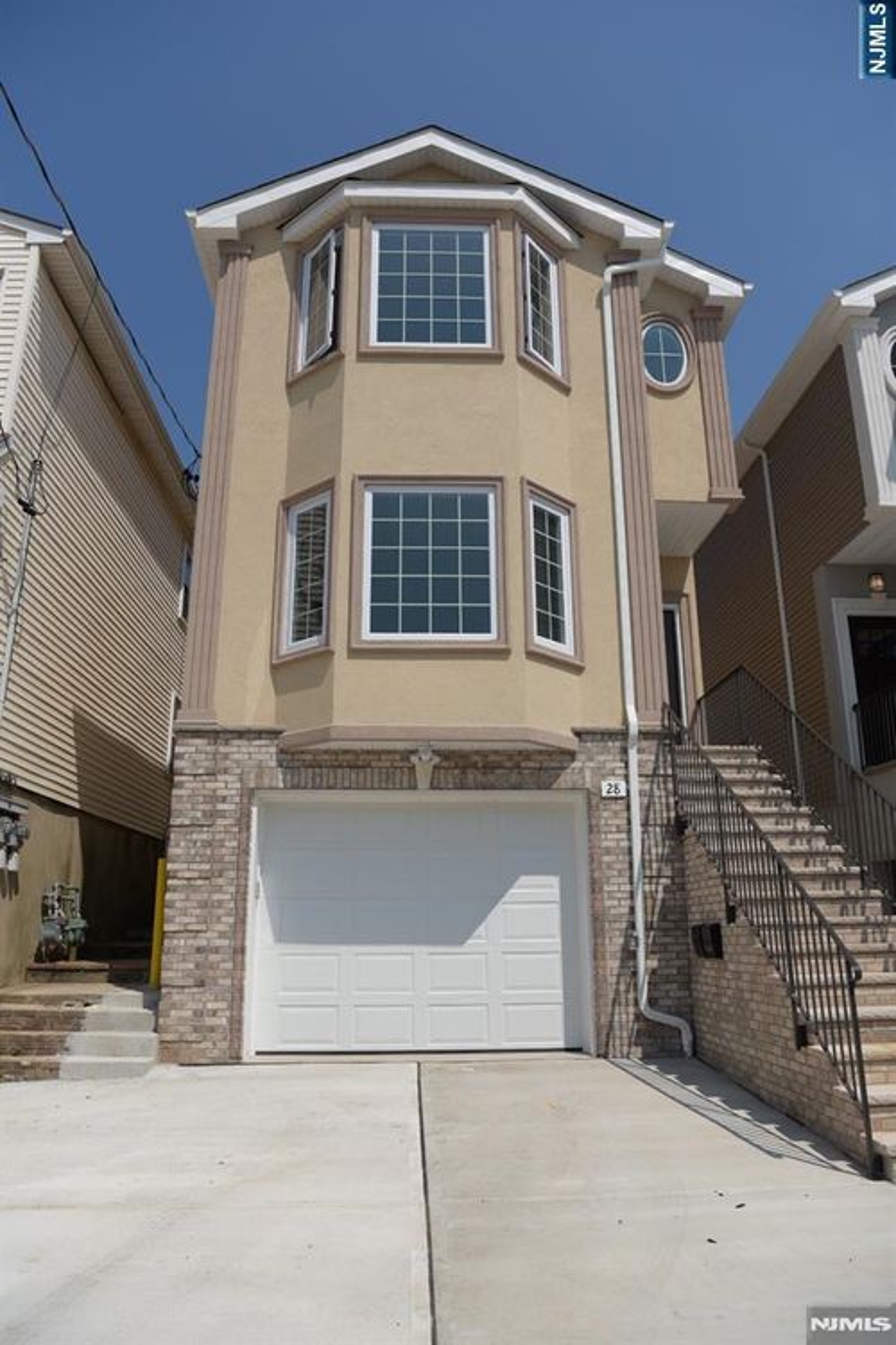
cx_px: 448
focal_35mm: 24
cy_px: 672
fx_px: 897
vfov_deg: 73.8
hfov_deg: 53.1
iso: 125
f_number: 6.3
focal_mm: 24
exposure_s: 1/1250
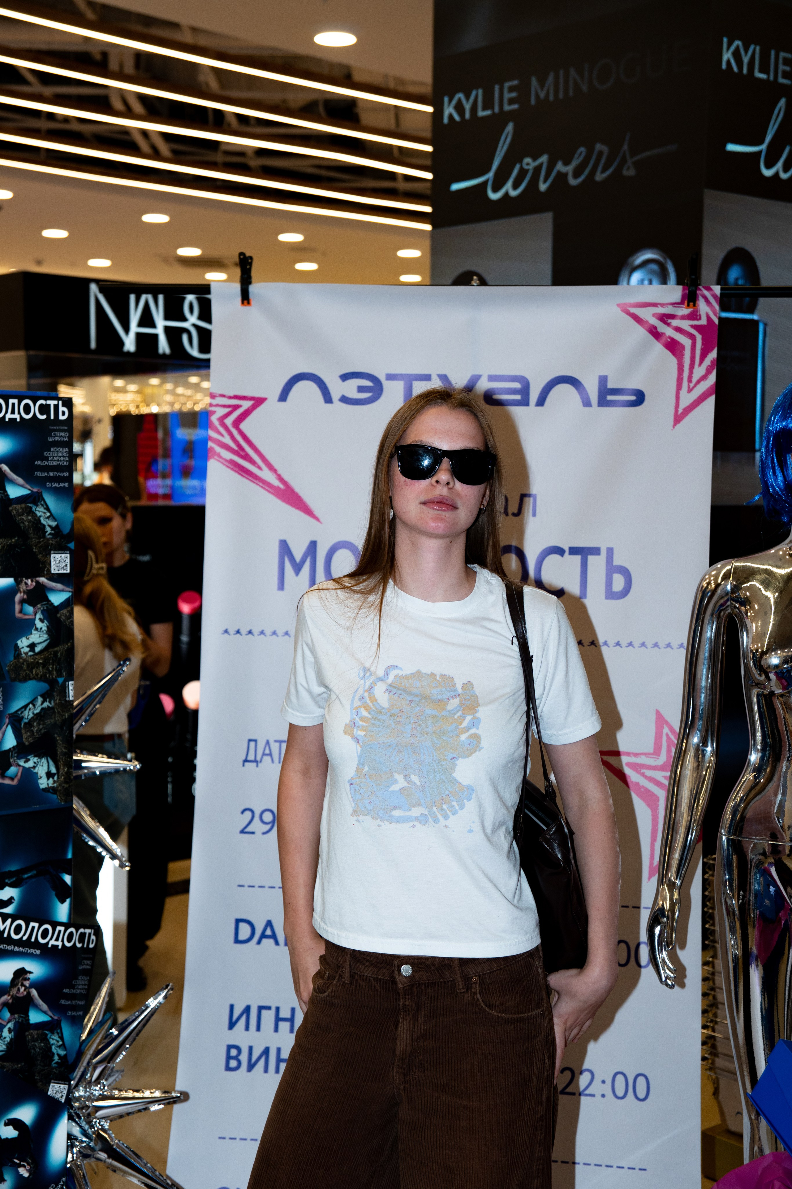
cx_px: 396
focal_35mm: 51
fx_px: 1683
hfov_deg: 26.5
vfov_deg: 38.9
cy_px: 594
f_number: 3.5
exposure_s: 1/250
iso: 400
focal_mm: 34
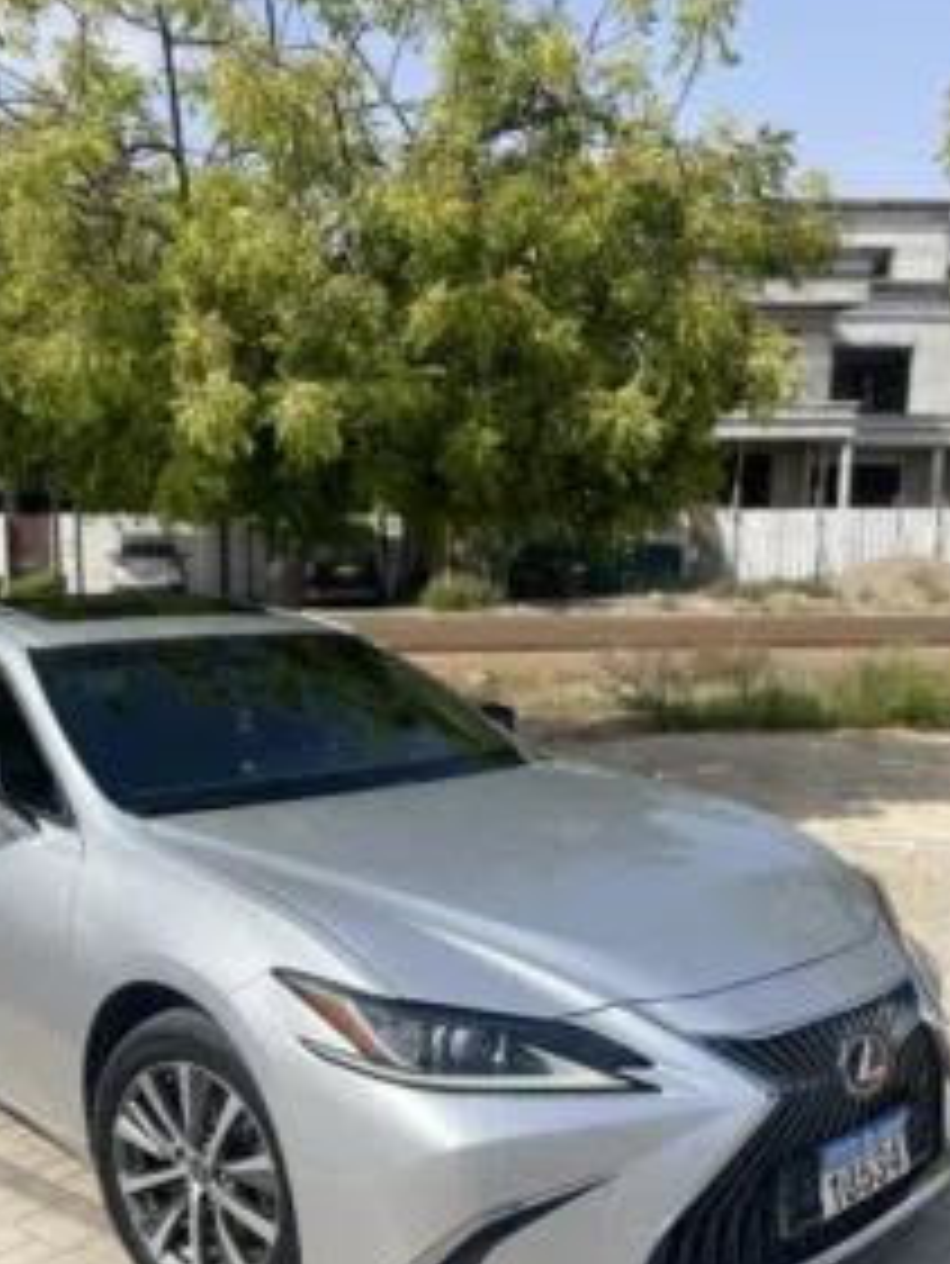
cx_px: 329
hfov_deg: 38.3
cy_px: 742
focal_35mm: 37
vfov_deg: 49.9
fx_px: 1353
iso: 50
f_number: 1.6
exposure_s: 1/6250
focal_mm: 5.1
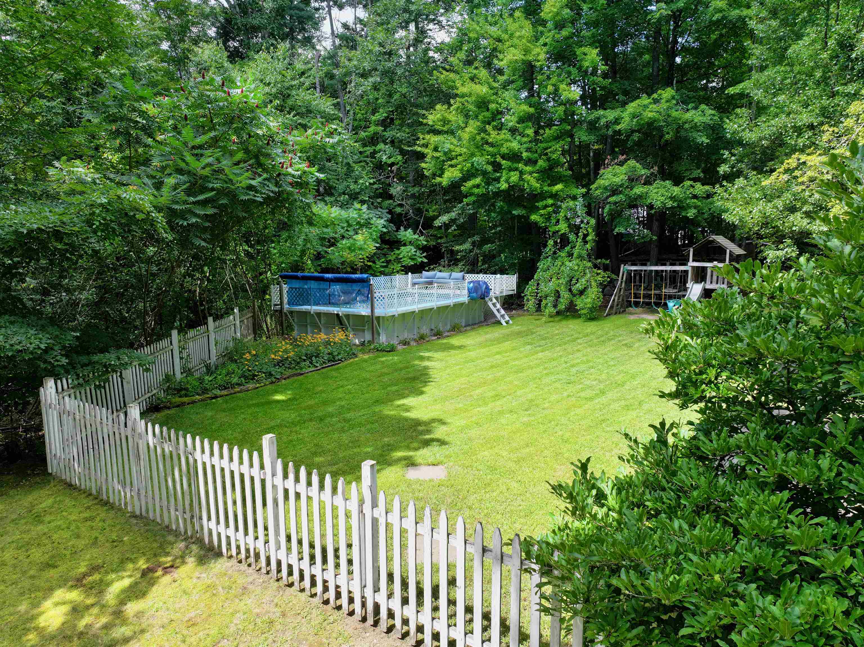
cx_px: 432
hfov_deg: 71.6
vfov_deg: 56.8
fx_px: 599
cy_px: 324
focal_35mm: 24
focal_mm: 12.29
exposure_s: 1/1600
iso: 340
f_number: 2.8
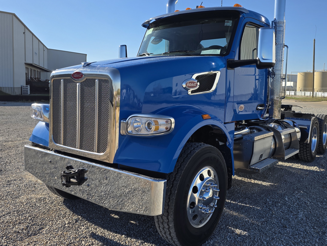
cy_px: 108
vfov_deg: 46.7
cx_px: 183
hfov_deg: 59.8
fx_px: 283
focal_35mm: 30
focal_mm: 6.3
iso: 80
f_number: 1.7
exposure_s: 1/5296
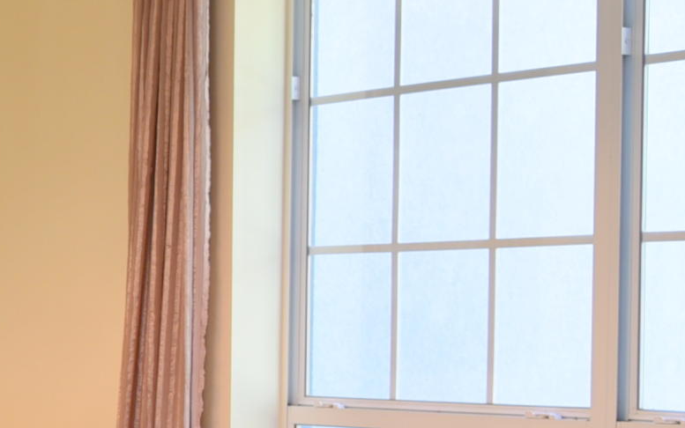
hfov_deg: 15.6
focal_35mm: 122
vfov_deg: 10.7
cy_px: 393
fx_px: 2278
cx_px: -370
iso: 560
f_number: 4
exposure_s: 1/60
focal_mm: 31
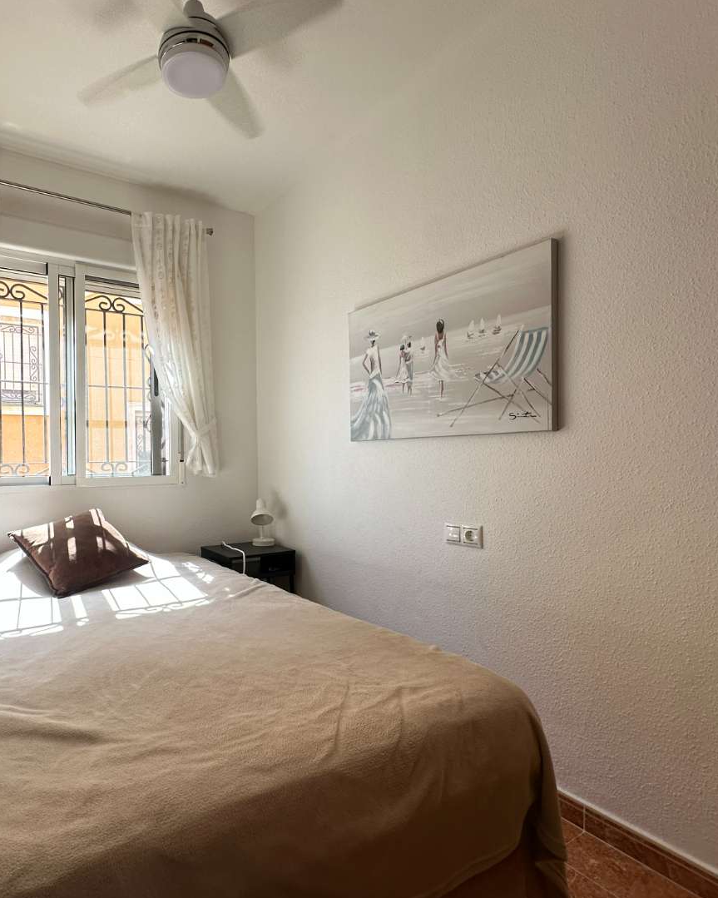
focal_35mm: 19
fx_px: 505
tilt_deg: -0.4
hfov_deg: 68.2
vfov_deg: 83.3
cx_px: 220
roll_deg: +0.8
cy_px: 466
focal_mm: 2.22
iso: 64
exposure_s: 1/99
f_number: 2.2
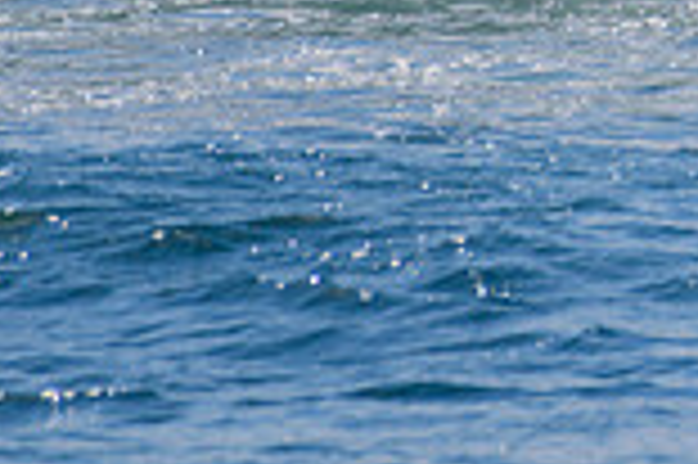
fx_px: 44489
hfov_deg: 0.9
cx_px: 1120
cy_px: -355
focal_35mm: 2297
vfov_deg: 0.6
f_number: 5.6
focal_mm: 500
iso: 140
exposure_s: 1/2000
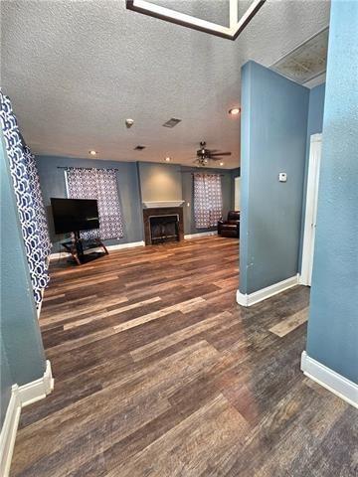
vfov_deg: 106.2
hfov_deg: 89.9
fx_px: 179
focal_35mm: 13
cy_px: 238
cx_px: 179
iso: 320
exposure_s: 1/30
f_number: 2.2
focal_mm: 2.2
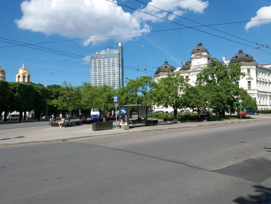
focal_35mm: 28
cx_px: 136
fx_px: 219
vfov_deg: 49.7
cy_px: 102
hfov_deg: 63.4
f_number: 1.9
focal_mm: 3.7
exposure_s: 1/1703
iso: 64
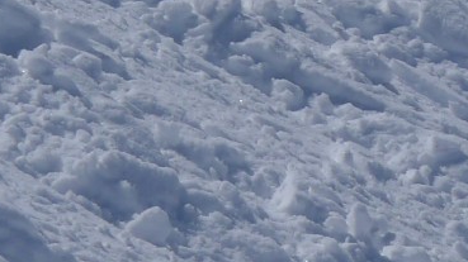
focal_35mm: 409
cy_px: -163
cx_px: 569
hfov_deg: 5.3
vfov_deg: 3.0
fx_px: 5072
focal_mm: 19.2
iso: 80
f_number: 8
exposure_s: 1/1000
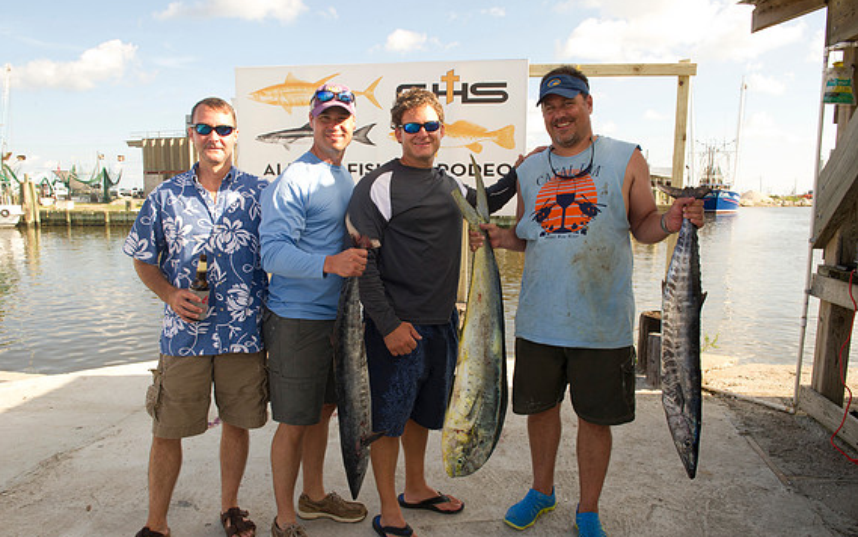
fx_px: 632
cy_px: 282
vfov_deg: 46.0
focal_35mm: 27
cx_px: 424
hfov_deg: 68.4
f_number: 11
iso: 400
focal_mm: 26
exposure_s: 1/160
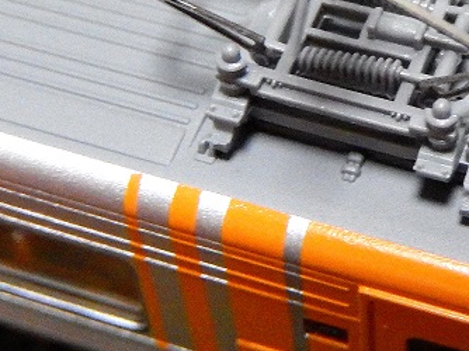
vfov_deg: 13.7
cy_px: 65
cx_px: 482
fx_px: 1449
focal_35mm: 107
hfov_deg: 17.9
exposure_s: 1/60
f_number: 4.5
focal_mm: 9.2
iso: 3200
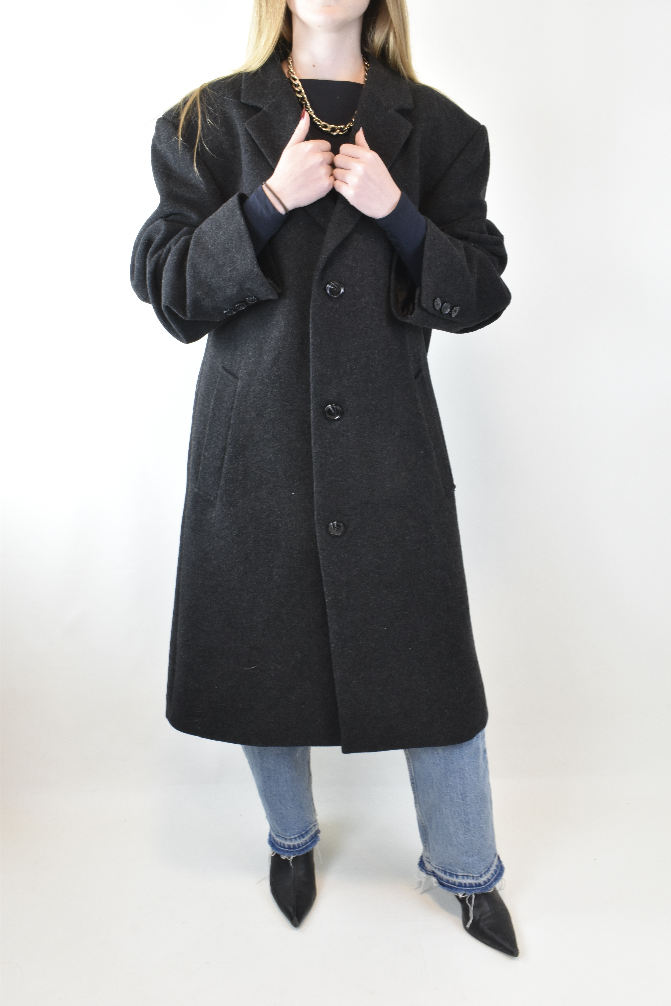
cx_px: 336
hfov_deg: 40.0
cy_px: 503
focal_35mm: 33
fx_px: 923
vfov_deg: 57.2
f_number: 13
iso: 1000
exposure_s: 1/15
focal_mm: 22
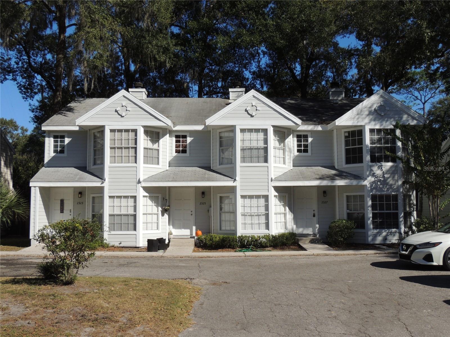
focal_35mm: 35
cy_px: 168
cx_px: 225
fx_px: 455
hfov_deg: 52.6
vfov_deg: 40.7
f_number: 4.1
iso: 100
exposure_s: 1/1250
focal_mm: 6.2
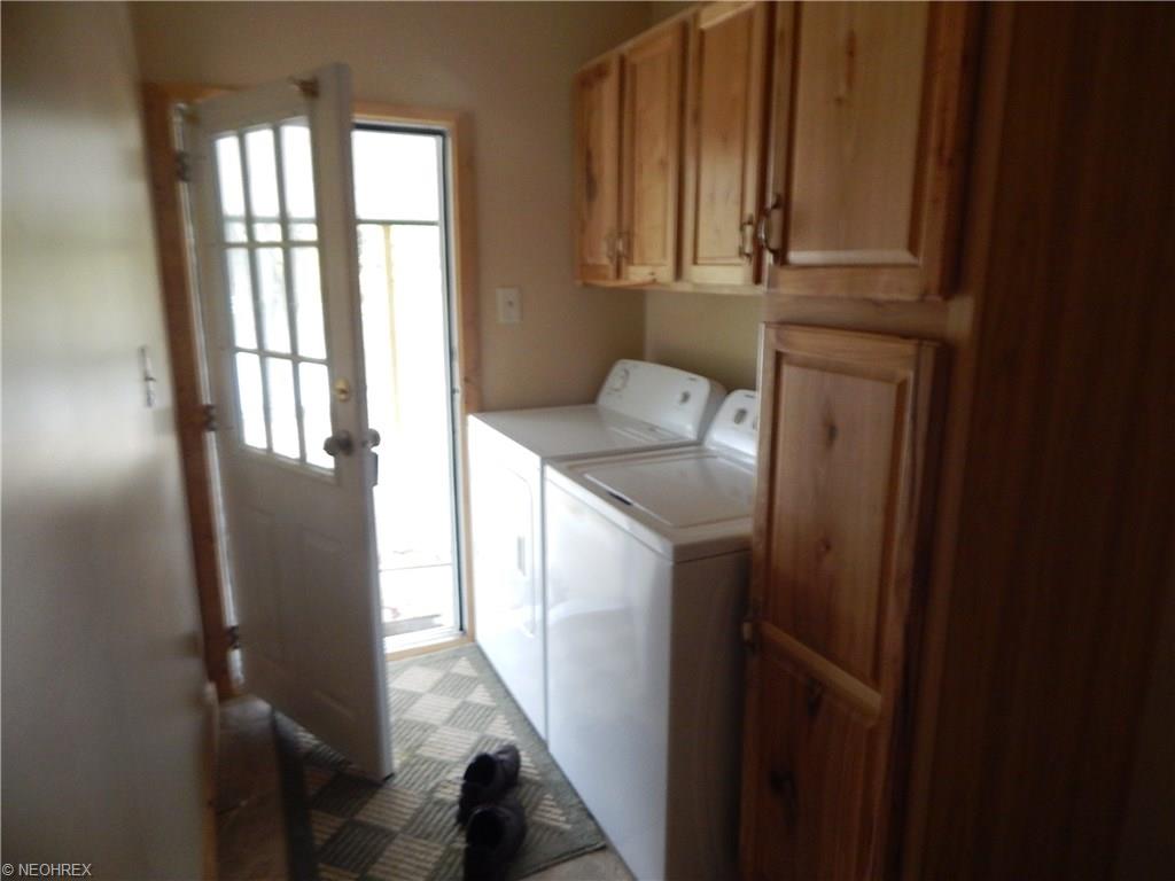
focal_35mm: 22
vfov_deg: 61.1
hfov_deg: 76.4
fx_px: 747
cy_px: 440
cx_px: 588
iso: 400
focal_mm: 4
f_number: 3
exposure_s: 1/25
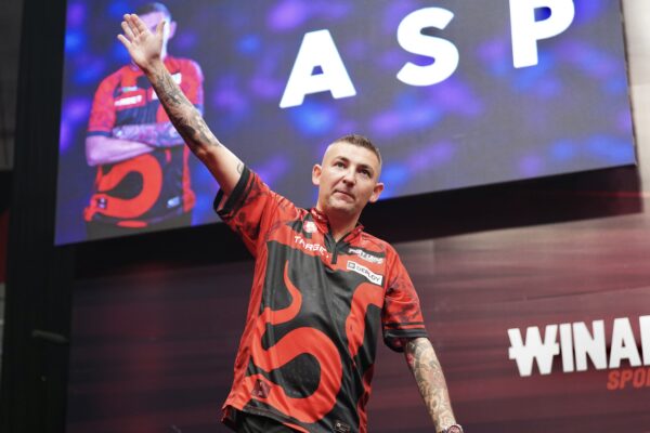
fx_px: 1264
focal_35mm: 70
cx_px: 325
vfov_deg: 19.5
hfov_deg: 28.8
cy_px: 216
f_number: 2.8
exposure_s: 1/640
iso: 2500
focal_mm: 70
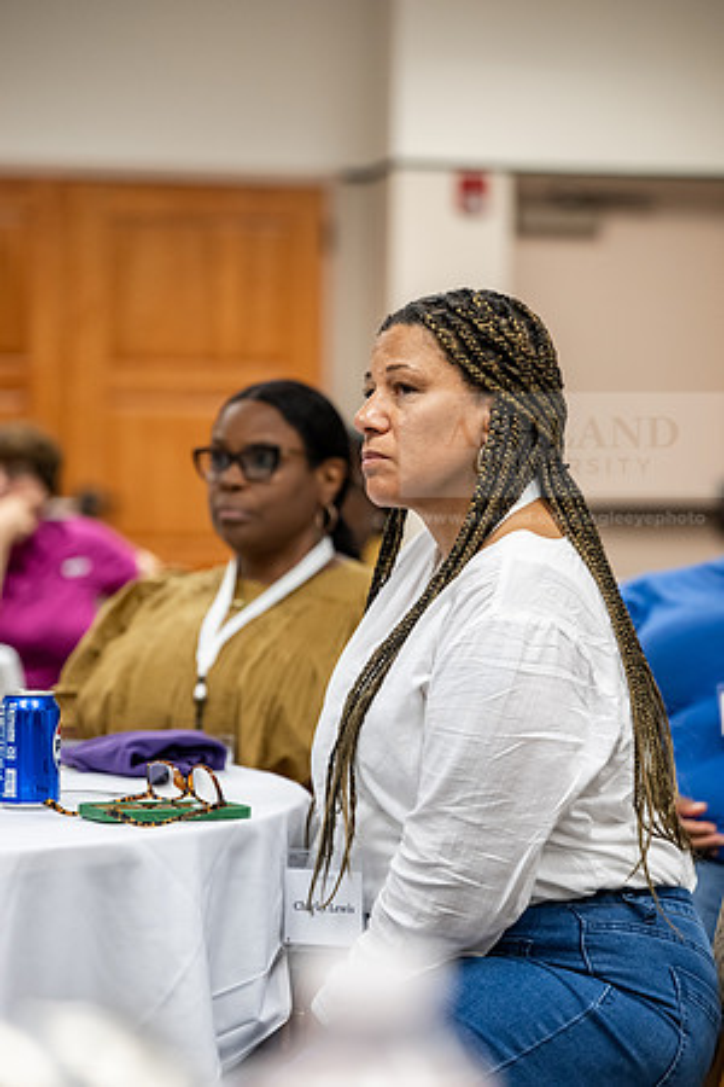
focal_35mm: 105
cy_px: 544
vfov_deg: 19.5
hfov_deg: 13.0
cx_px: 362
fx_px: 3167
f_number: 2.8
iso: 2000
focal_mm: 105
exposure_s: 1/200
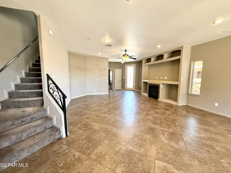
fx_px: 93
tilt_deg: -5.5
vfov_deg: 85.7
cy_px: 86
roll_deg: +0.2
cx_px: 116
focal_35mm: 14
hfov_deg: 102.1
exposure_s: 1/120
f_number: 2.2
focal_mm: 2.22
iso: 500
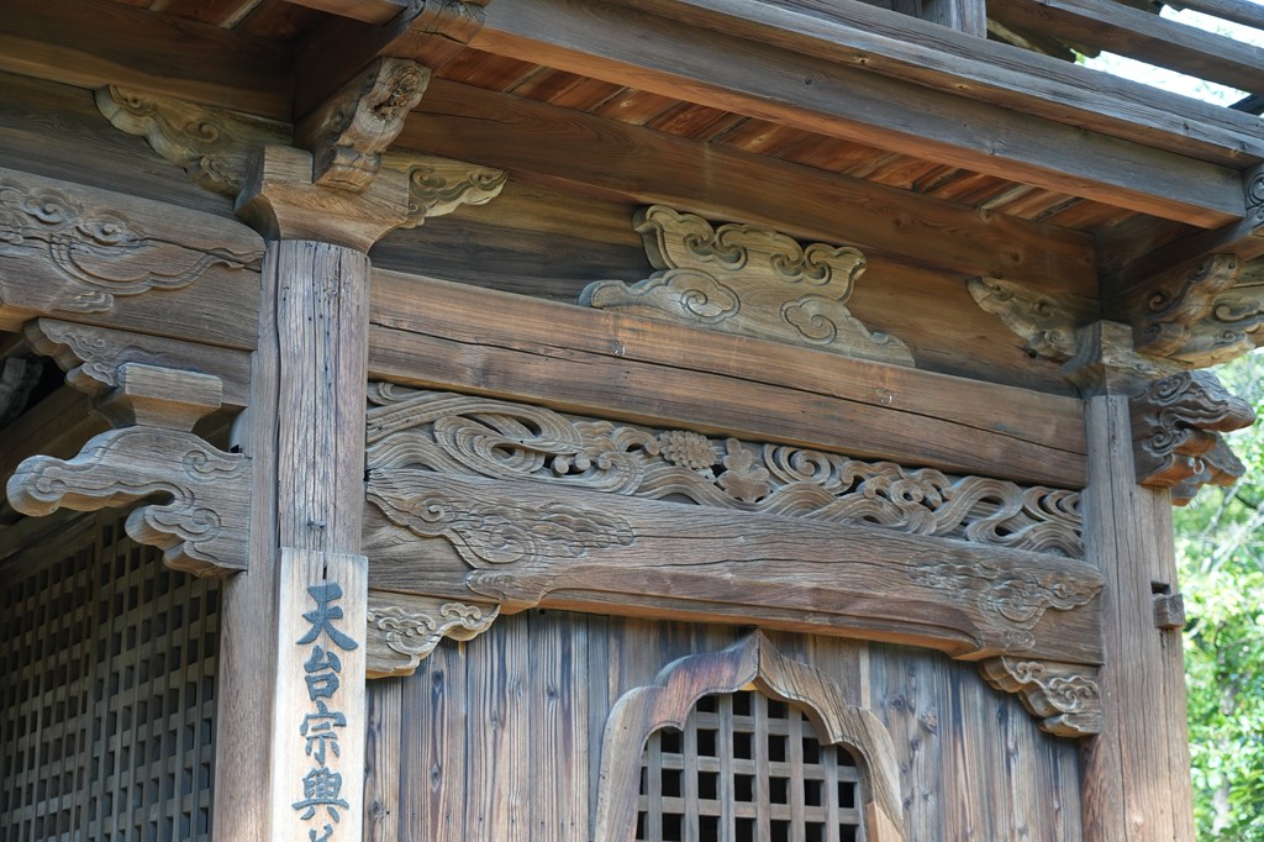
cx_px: 632
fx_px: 2211
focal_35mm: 63
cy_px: 421
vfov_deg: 21.6
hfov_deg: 31.9
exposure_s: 1/160
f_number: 4
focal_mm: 63
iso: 500
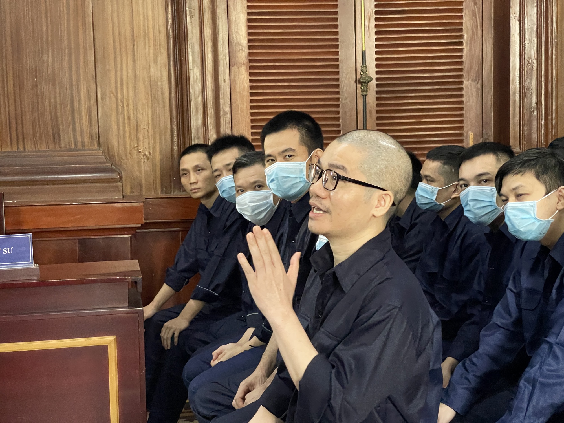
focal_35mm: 64
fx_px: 1043
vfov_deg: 22.9
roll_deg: +2.2
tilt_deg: -5.4
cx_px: 282
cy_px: 212
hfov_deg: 30.3
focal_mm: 7.5
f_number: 2.2
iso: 800
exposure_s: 1/25
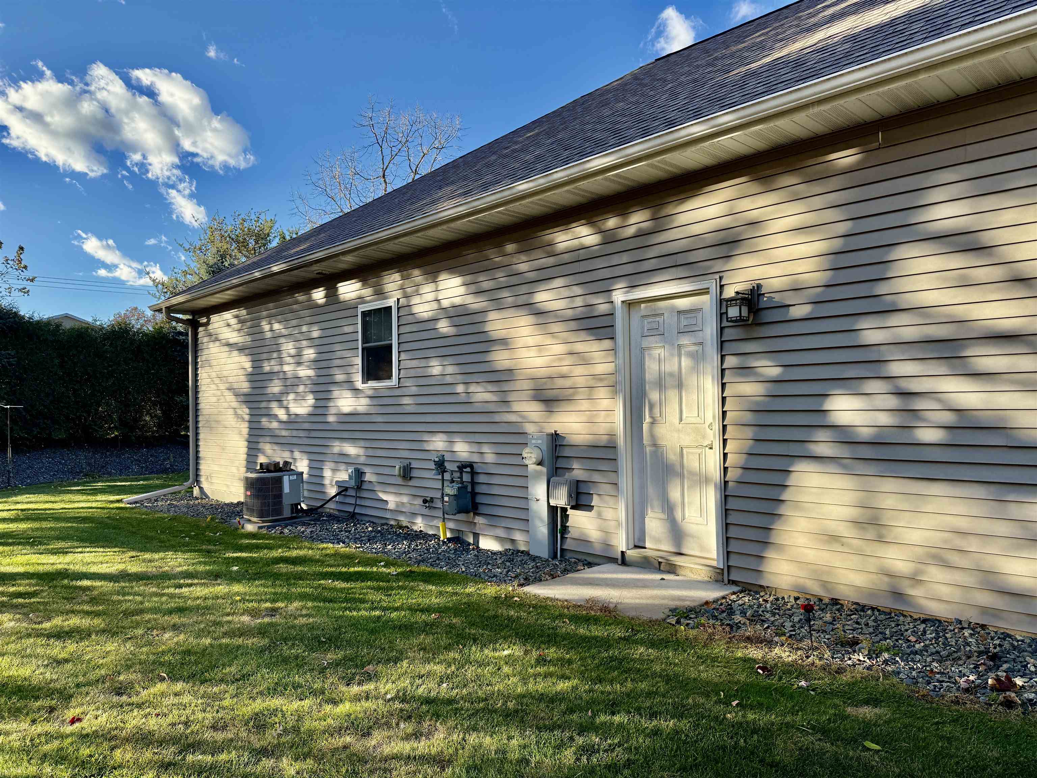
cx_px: 518
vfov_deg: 56.8
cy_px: 389
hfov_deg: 71.6
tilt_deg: +1.1
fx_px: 719
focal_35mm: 24
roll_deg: +1.3
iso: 100
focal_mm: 6.76
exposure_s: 1/1361
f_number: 1.78
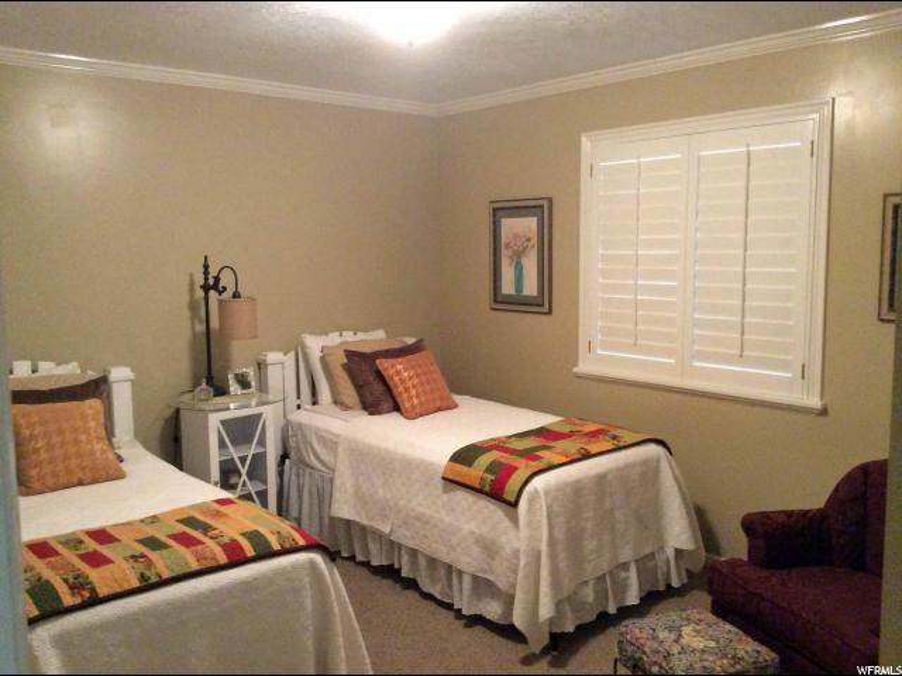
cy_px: 338
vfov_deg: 44.2
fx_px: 834
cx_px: 451
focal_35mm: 32
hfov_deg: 56.8
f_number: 2.4
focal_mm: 3.3
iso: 250
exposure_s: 1/17
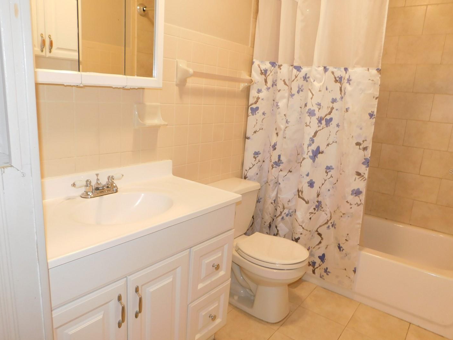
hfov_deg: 67.3
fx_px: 340
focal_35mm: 26
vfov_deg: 53.1
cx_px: 223
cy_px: 172
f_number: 3
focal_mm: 4
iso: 140
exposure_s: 1/30
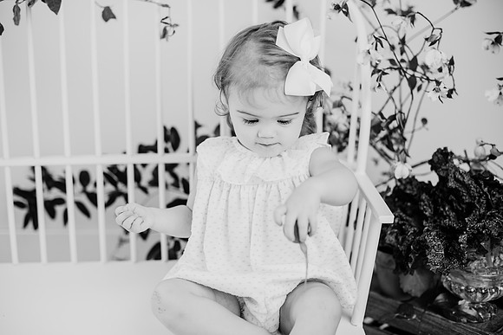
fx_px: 699
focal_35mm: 50
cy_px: 168
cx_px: 252
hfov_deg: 39.6
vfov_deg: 27.0
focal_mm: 50
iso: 125
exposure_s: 1/160
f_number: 2.5
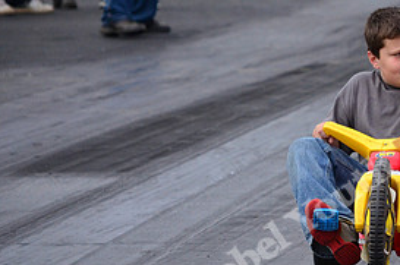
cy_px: 152
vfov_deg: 2.9
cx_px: 421
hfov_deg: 4.3
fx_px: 5302
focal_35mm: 478
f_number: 5.6
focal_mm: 150
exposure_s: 1/2000
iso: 1000
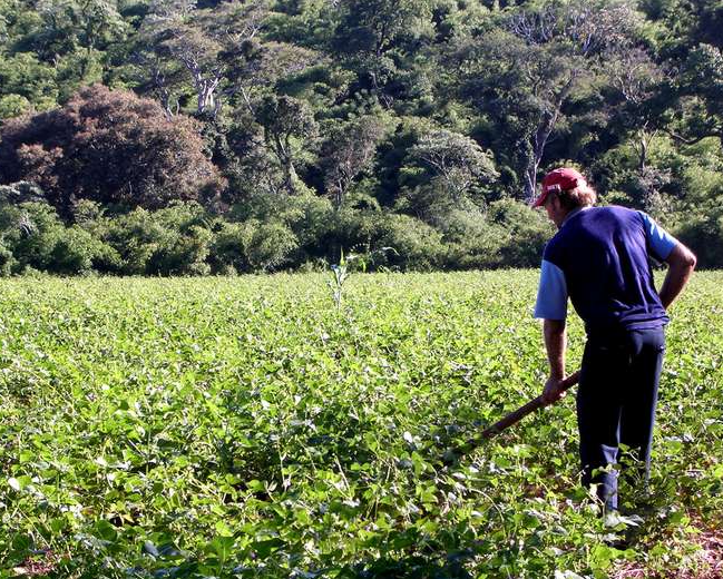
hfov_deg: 15.9
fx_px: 2591
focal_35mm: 121
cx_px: 339
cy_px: 290
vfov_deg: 12.8
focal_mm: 17.4
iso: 100
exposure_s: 1/84.2
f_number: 4.9
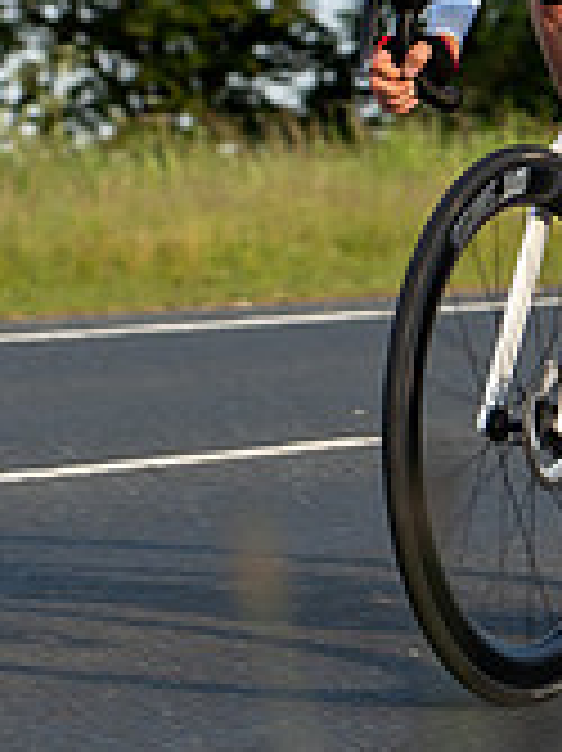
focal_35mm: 345
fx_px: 7478
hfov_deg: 4.3
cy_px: 23
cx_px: 713
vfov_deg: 5.7
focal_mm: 74
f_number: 4
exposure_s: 1/640
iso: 125
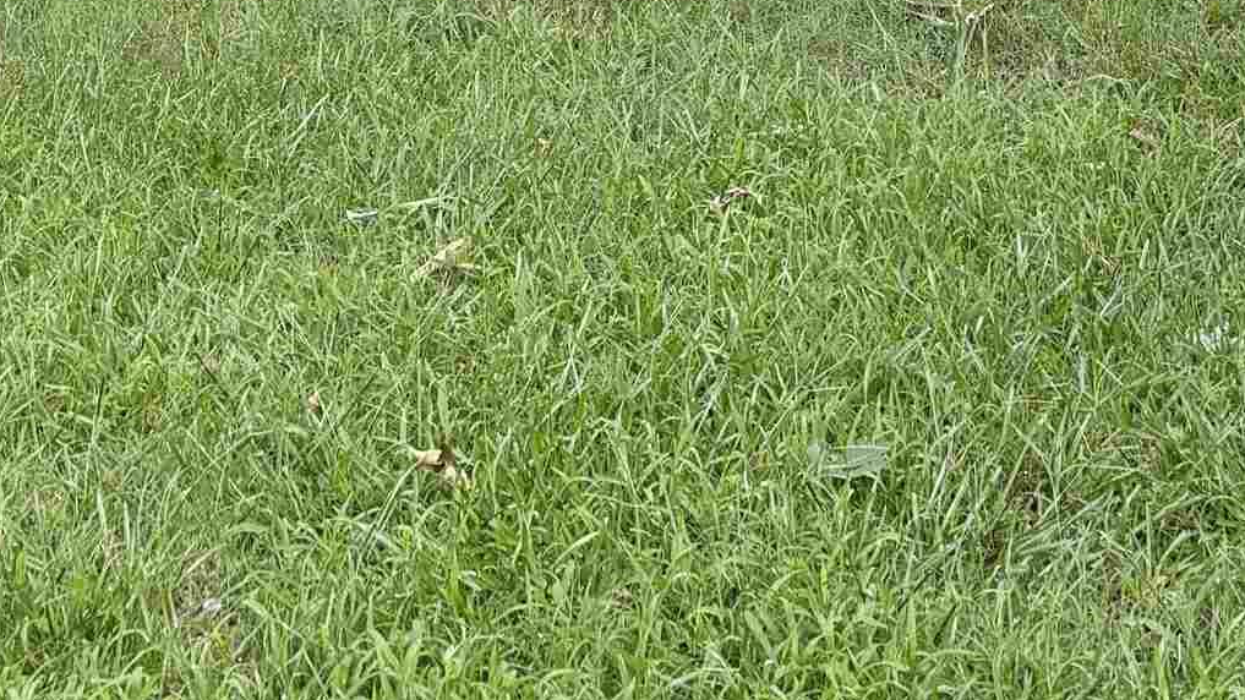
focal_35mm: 79
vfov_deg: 13.5
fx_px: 2608
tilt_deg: -2.5
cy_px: -625
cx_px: 730
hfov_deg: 26.8
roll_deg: -0.2
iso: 160
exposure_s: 1/218
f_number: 1.78
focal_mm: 6.76
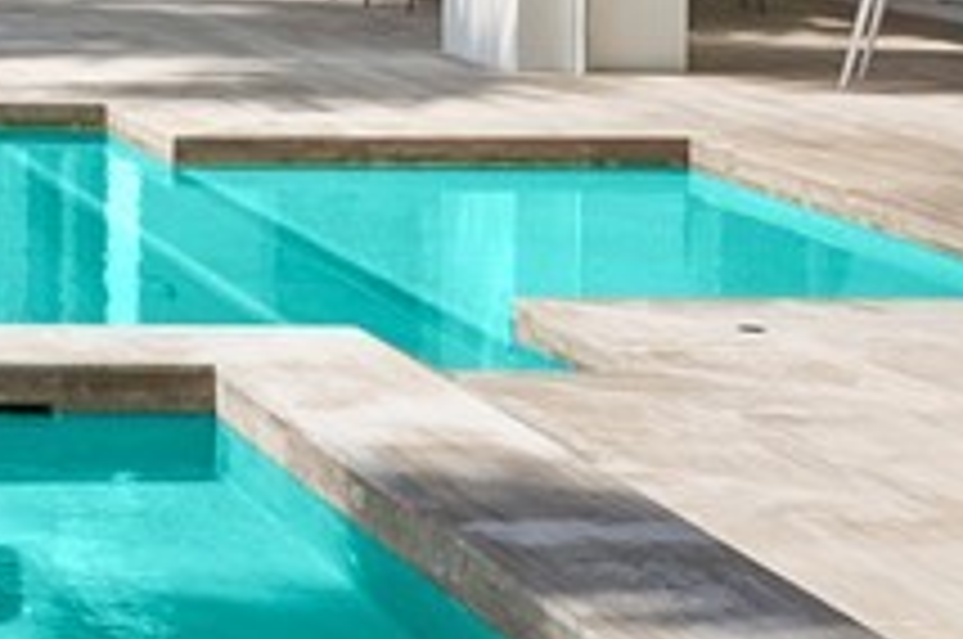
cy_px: -299
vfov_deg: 10.4
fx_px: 3392
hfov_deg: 14.6
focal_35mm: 127
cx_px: -646
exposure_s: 1/30
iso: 50
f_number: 9
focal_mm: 16
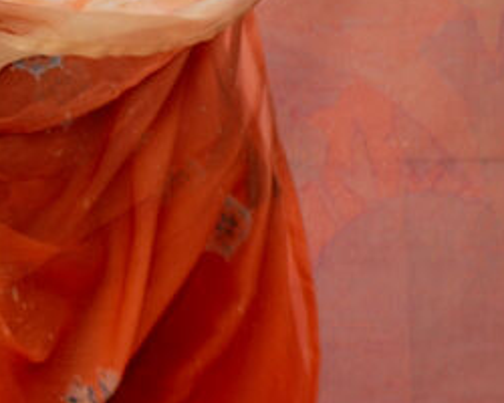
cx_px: -310
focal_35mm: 331
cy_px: -230
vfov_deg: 4.6
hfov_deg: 5.8
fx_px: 4937
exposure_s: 1/160
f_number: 2.8
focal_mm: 50
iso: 100
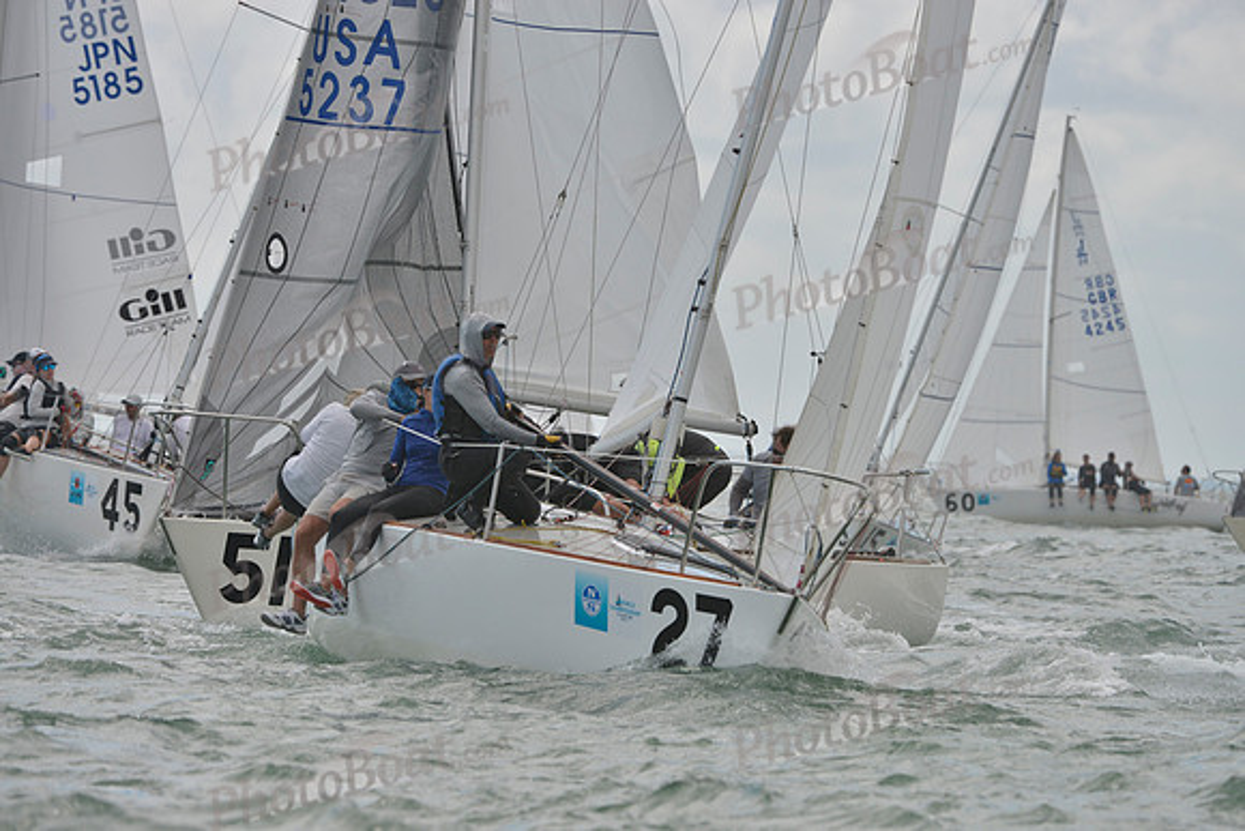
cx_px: 622
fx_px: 11761
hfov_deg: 6.1
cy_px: 416
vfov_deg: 4.0
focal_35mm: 340
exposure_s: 1/1000
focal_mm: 340
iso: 280
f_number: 9
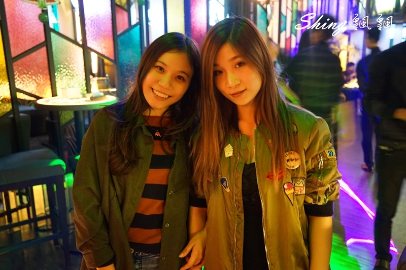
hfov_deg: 58.7
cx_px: 203
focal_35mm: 32
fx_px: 361
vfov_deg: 41.1
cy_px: 135
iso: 5000
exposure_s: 1/4
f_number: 4
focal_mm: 32
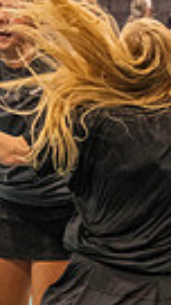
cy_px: 215
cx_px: 112
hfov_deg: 6.1
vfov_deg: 10.9
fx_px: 1604
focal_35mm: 198
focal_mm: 57
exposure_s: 1/640
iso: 10000
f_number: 4
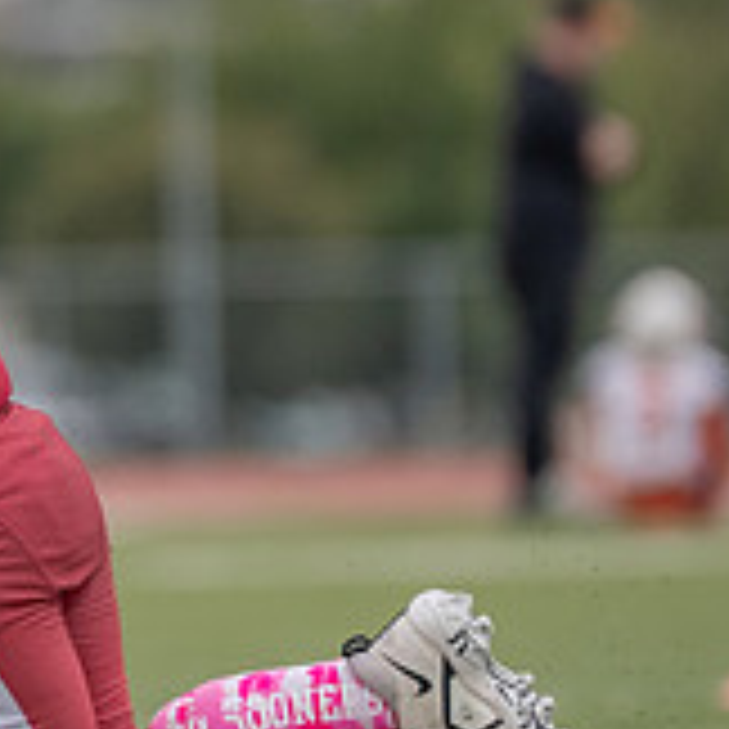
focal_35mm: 1202
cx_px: -671
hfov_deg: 1.5
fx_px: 28639
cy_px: 134
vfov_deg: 1.5
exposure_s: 1/1250
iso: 200
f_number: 2.8
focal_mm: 200
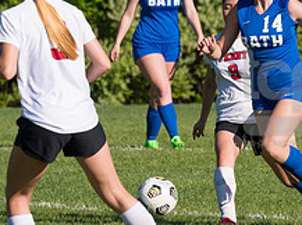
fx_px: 6724
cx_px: 285
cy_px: 99
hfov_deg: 2.6
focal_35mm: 772
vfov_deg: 1.9
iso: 250
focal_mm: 200
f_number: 5.6
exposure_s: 1/1600
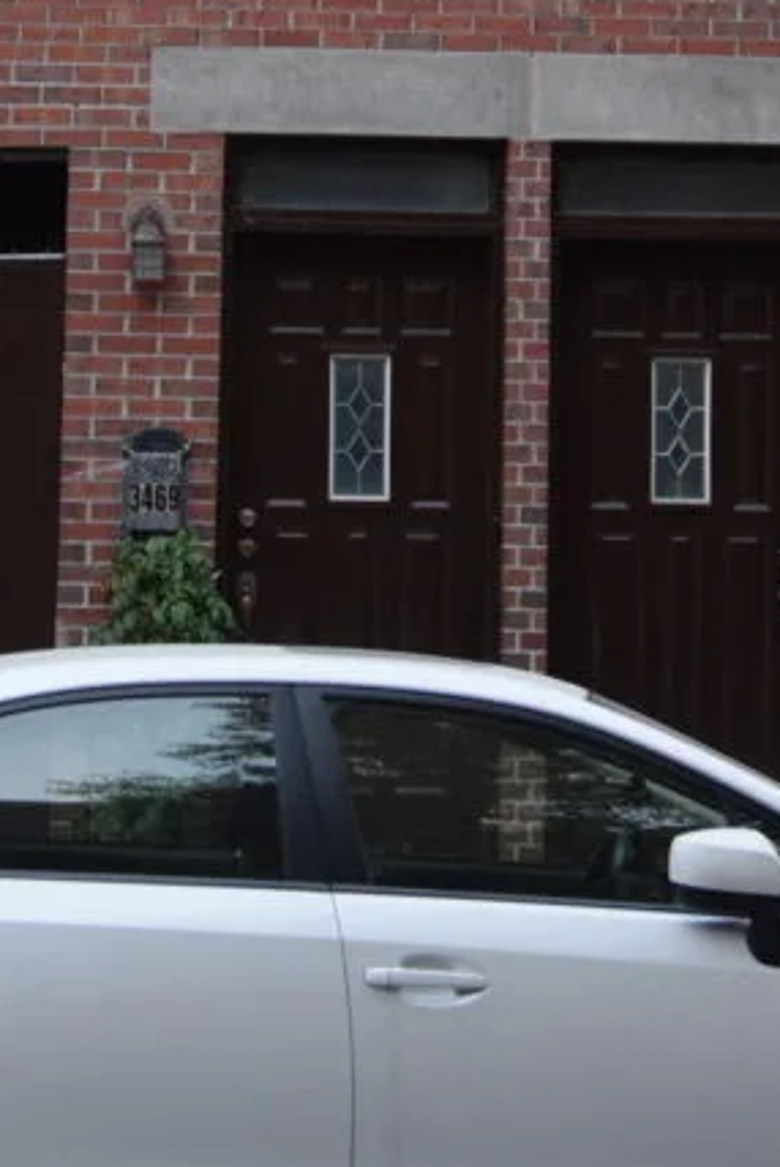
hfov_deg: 12.3
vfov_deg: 18.1
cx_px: 530
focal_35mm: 111
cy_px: 145
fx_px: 3608
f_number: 3.5
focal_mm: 31
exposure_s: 1/60
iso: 1600
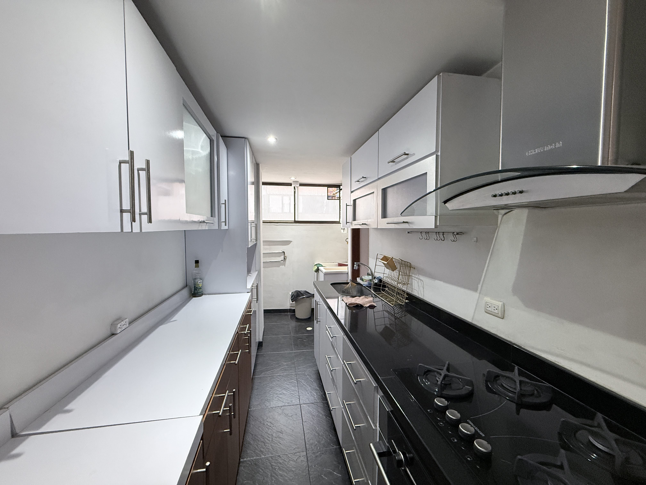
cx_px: 323
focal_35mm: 14
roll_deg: +0.1
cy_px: 242
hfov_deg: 102.1
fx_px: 261
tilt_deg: -1.2
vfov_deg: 85.7
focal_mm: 2.22
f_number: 2.2
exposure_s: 1/120
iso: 320
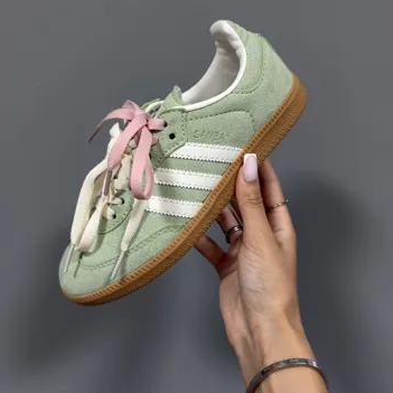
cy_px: 195
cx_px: 197
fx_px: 372
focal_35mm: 29
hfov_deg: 55.6
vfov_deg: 55.6
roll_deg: +0.1
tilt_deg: -9.1
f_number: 1.78
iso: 125
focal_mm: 6.76
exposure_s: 1/50
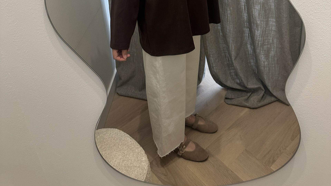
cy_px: -29
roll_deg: +3.3
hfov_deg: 56.6
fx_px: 307
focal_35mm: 35
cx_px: 166
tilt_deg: -22.5
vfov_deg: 29.6
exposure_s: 1/60
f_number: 1.78
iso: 320
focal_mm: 6.86
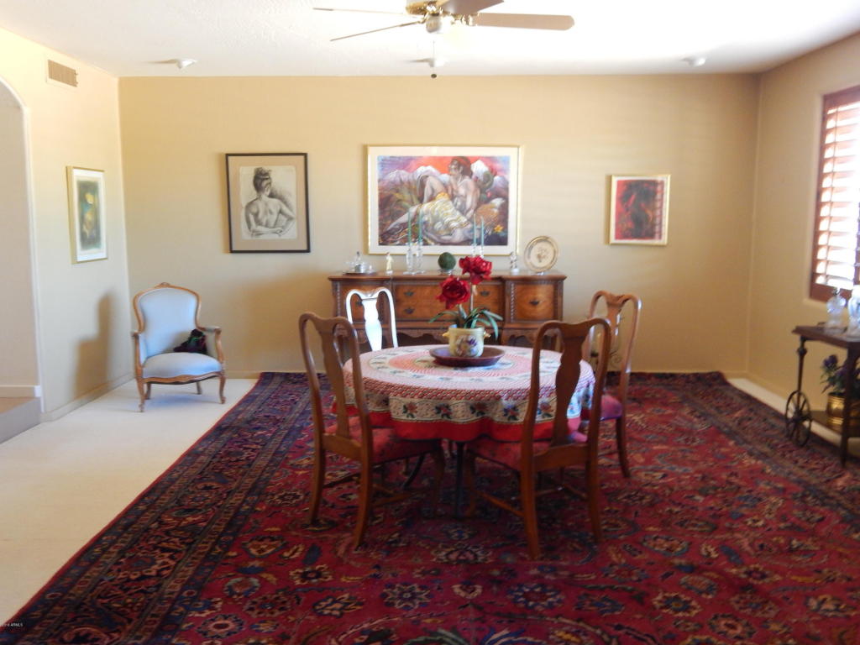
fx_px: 770
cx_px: 430
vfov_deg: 45.4
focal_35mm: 31
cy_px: 322
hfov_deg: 58.4
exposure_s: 1/10
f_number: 3.2
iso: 400
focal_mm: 5.6
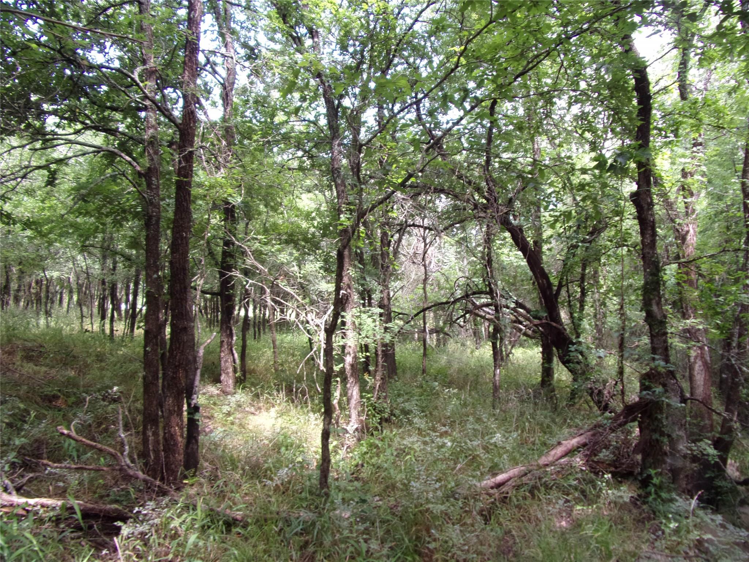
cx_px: 374
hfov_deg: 71.6
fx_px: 519
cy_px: 281
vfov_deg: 56.8
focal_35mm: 24
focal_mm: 4.3
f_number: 3.3
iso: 80
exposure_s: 1/45
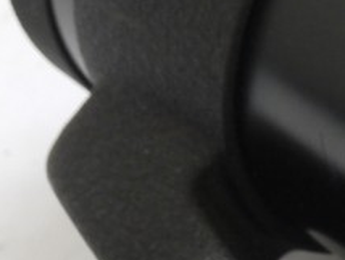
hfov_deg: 4.8
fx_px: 4021
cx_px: 858
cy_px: 271
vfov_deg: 3.7
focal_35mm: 403
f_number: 10
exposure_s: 1/10
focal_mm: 36
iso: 400
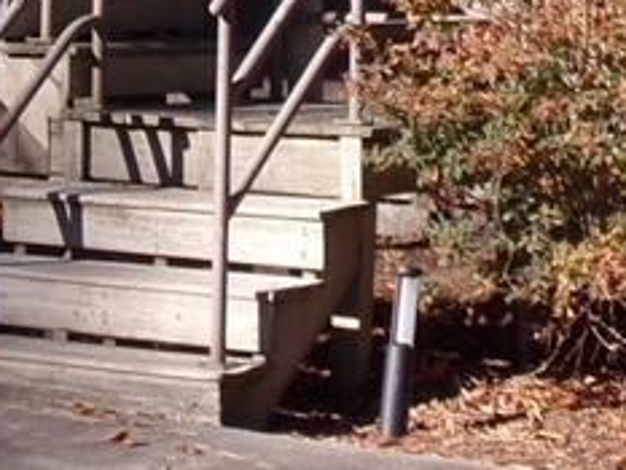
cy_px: -446
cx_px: 309
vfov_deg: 7.6
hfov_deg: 10.5
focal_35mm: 189
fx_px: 3420
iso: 80
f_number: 12.5
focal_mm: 7.8
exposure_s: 1/38
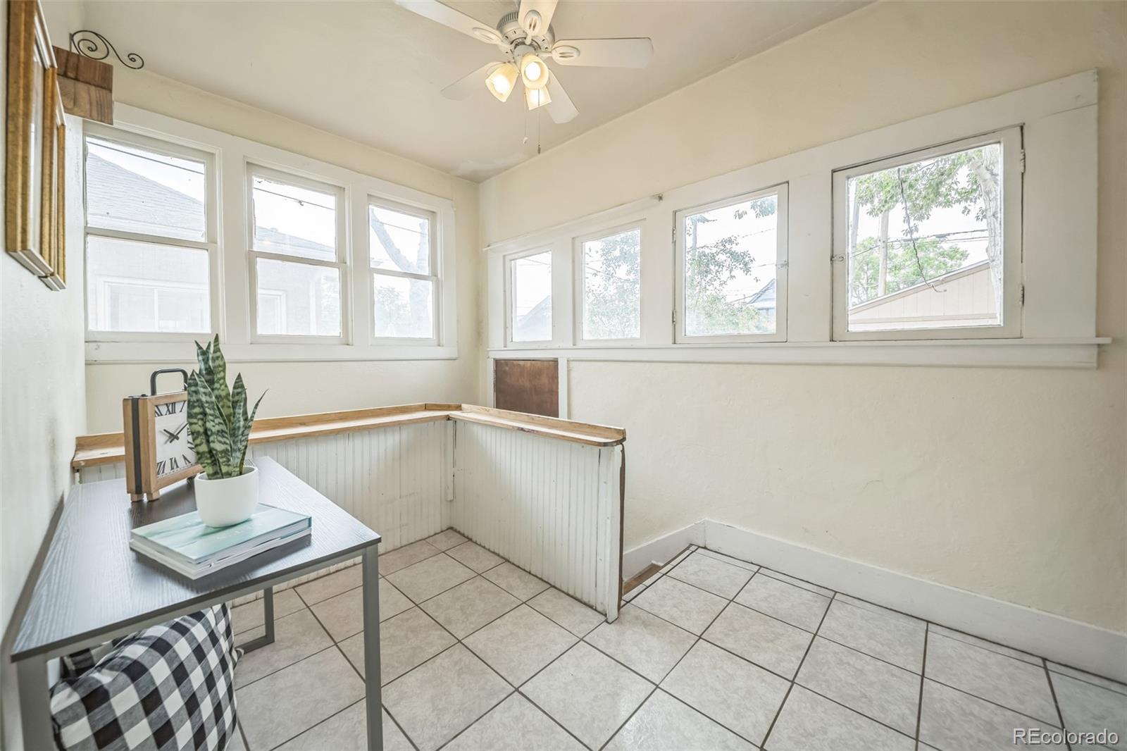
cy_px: 376
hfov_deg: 112.6
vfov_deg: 90.0
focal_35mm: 12
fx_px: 376
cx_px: 564
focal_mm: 12
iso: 400
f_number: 7.1
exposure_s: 1/125
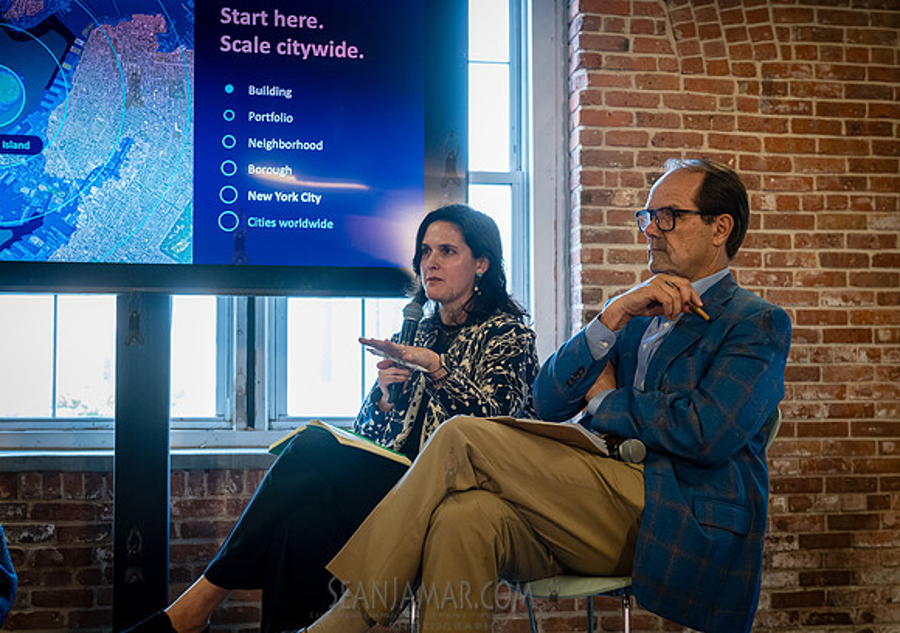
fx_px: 1393
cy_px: 342
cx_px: 514
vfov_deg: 25.6
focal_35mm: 55
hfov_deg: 35.7
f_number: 4.5
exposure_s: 1/320
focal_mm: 48
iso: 2500
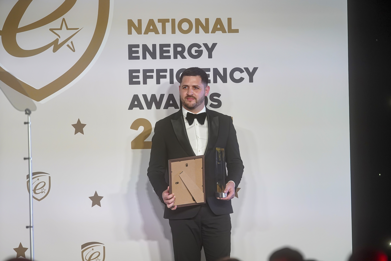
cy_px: 130
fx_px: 4344
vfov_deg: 3.4
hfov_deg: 5.2
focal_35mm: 400
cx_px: 196
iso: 2000
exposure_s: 1/1000
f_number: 3.2
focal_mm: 400
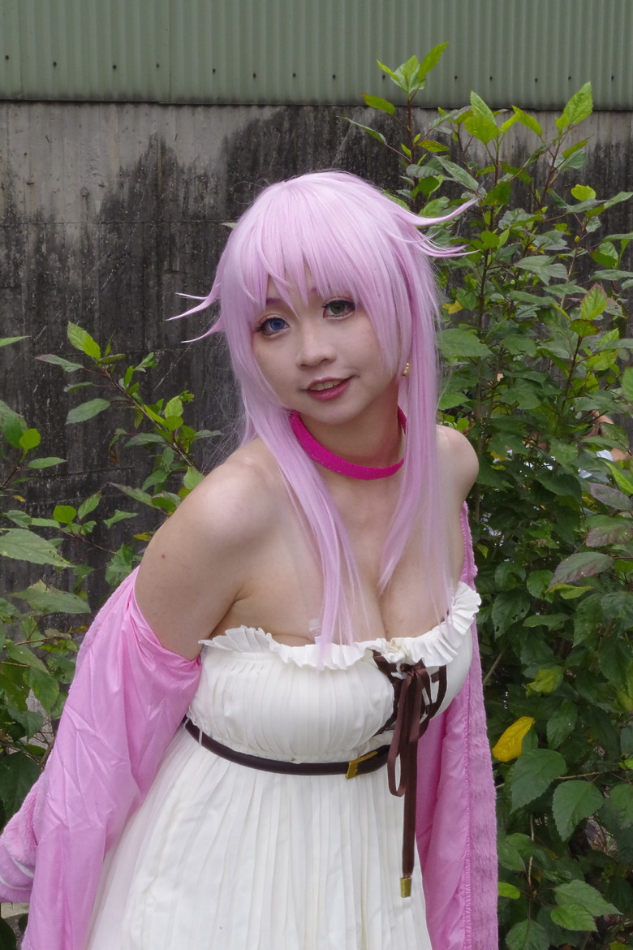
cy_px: 475
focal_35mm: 75
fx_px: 1978
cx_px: 316
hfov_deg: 18.2
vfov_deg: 27.0
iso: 2000
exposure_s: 1/20
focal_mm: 50
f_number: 5.6
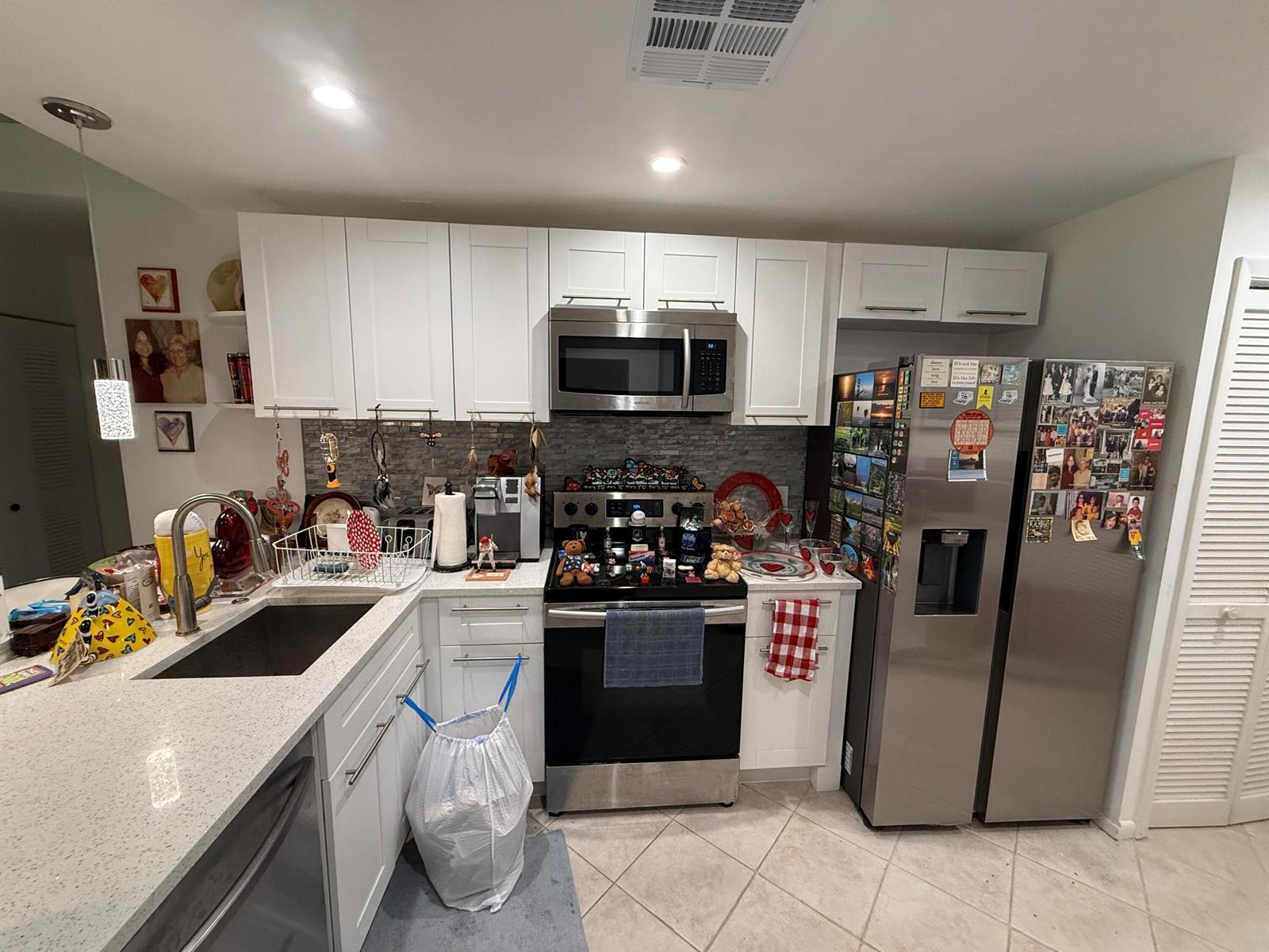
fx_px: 513
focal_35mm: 14
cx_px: 634
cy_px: 476
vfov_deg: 85.7
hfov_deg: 102.1
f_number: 2.2
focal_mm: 2.22
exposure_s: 1/120
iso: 320
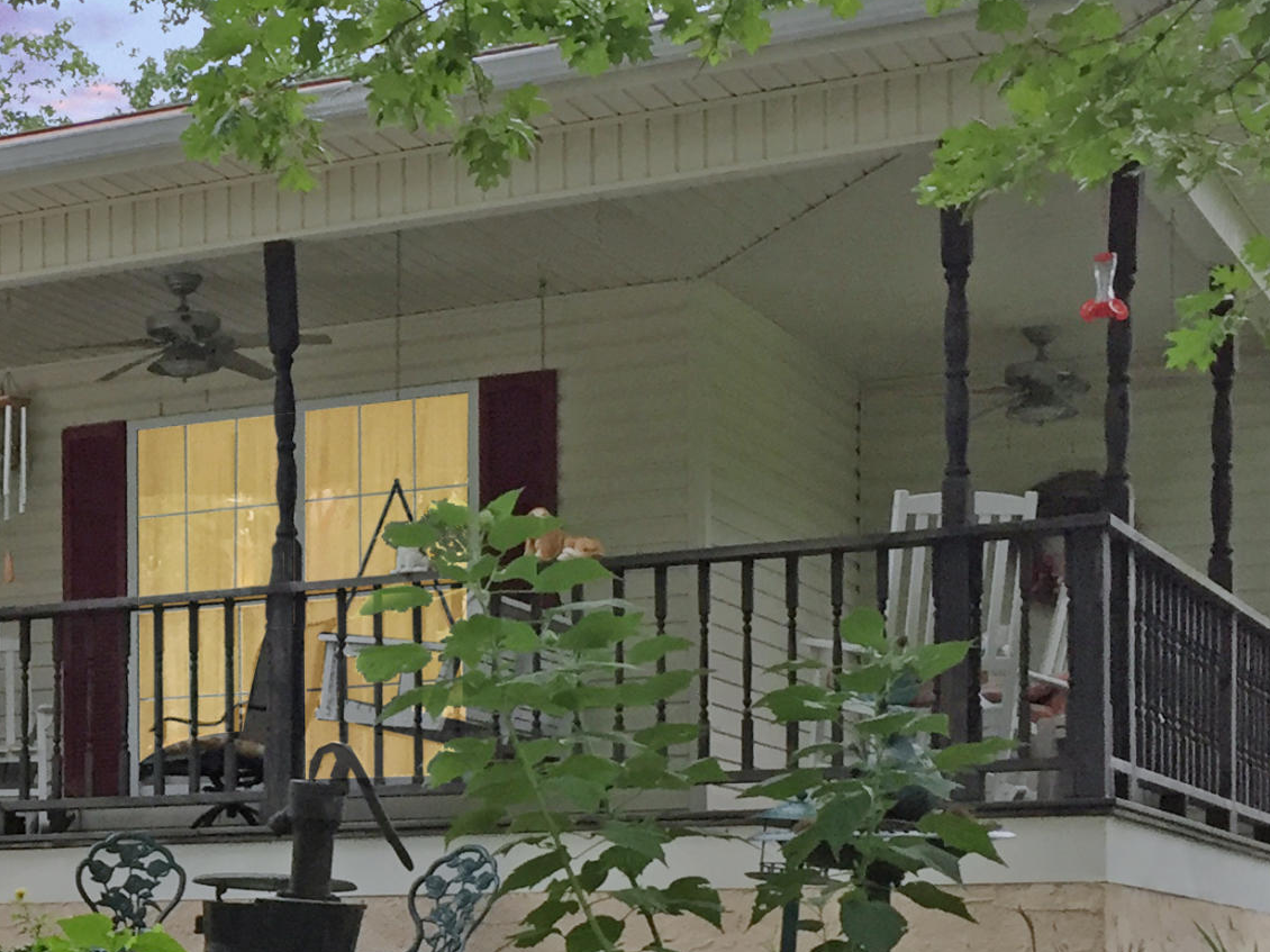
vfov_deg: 19.1
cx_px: -52
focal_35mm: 77
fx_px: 2824
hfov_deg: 24.0
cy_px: 566
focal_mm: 4.15
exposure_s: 1/30
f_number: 2.2
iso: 32
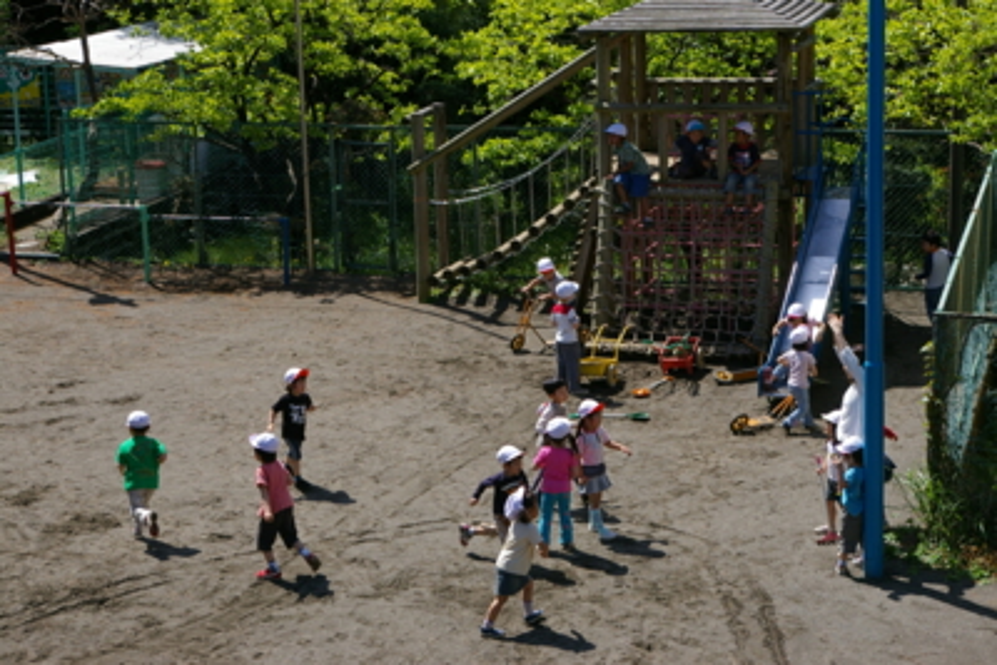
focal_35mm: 82
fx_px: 2285
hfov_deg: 24.6
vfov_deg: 16.6
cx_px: 498
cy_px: 332
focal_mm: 55
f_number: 9.5
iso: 200
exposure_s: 1/250
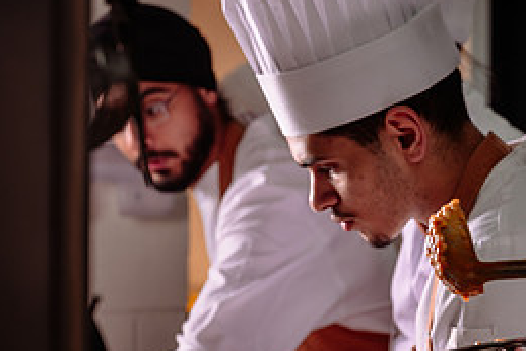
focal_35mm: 157
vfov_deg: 8.7
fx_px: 2295
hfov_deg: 12.9
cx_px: 522
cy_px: 267
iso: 100
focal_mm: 70
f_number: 4
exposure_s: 1/100
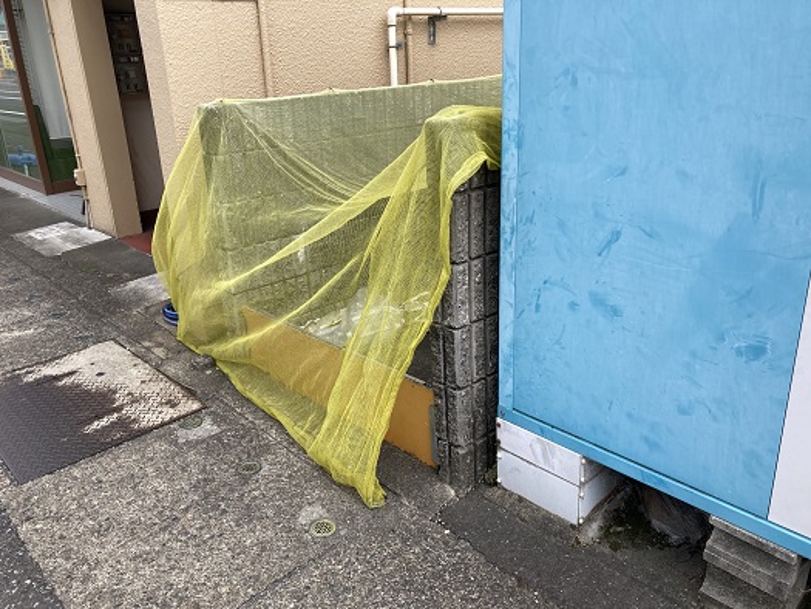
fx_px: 656
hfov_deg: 63.4
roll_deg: +2.2
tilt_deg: -20.2
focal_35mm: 28
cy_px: 304
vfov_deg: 49.8
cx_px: 406
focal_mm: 3.99
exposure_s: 1/631
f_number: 1.8
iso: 20
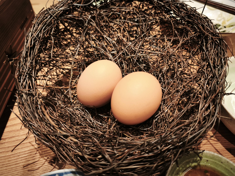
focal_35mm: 23
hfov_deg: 73.9
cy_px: 88
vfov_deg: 58.9
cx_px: 118
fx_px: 156
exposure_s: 1/50
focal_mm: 6.45
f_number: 1.62
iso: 320
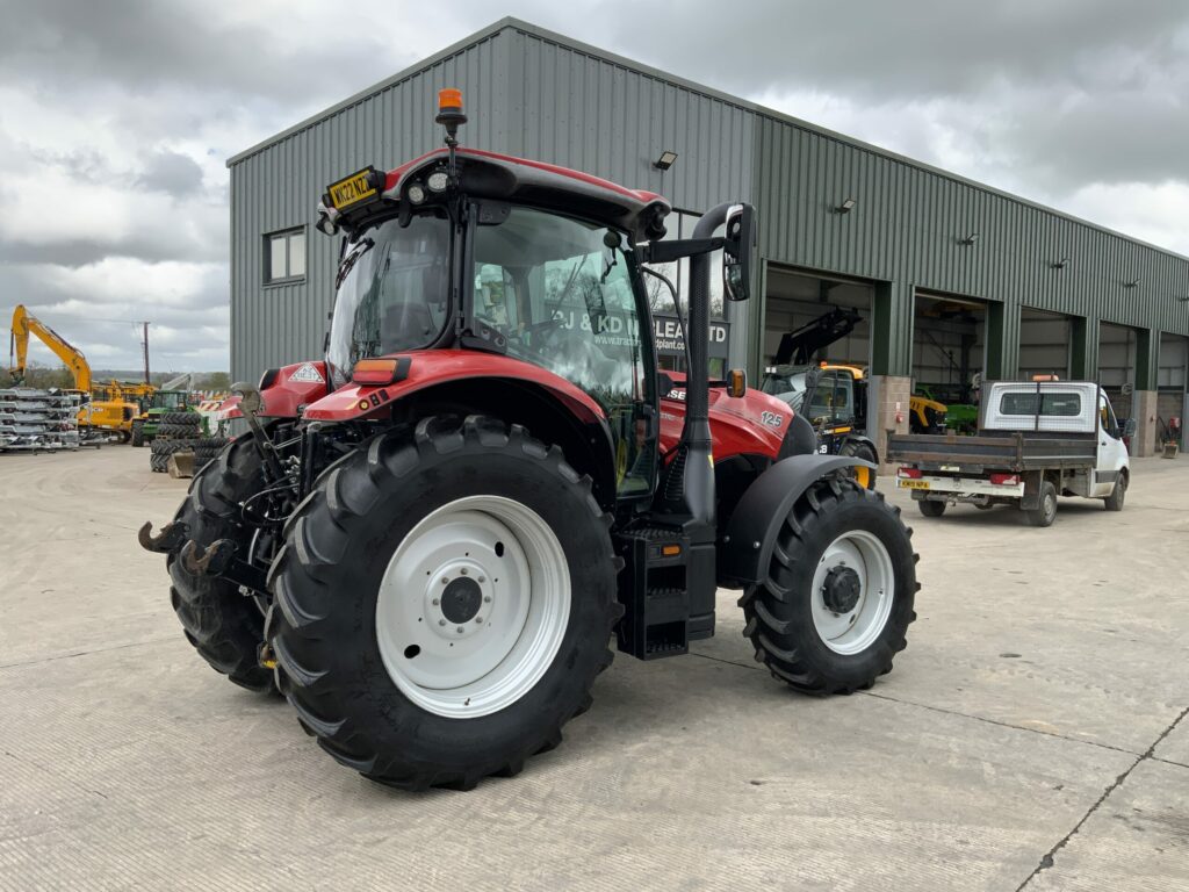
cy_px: 446
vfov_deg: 48.2
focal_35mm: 29
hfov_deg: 61.7
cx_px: 594
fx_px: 996
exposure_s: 1/739
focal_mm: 3
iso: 16
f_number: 1.8
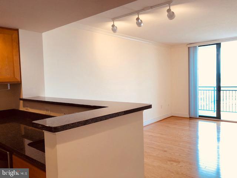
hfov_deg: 63.4
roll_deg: +1.5
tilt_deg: -4.8
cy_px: 89
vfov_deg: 49.7
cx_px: 118
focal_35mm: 28
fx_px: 192
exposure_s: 1/40
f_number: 1.8
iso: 25
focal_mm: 3.99
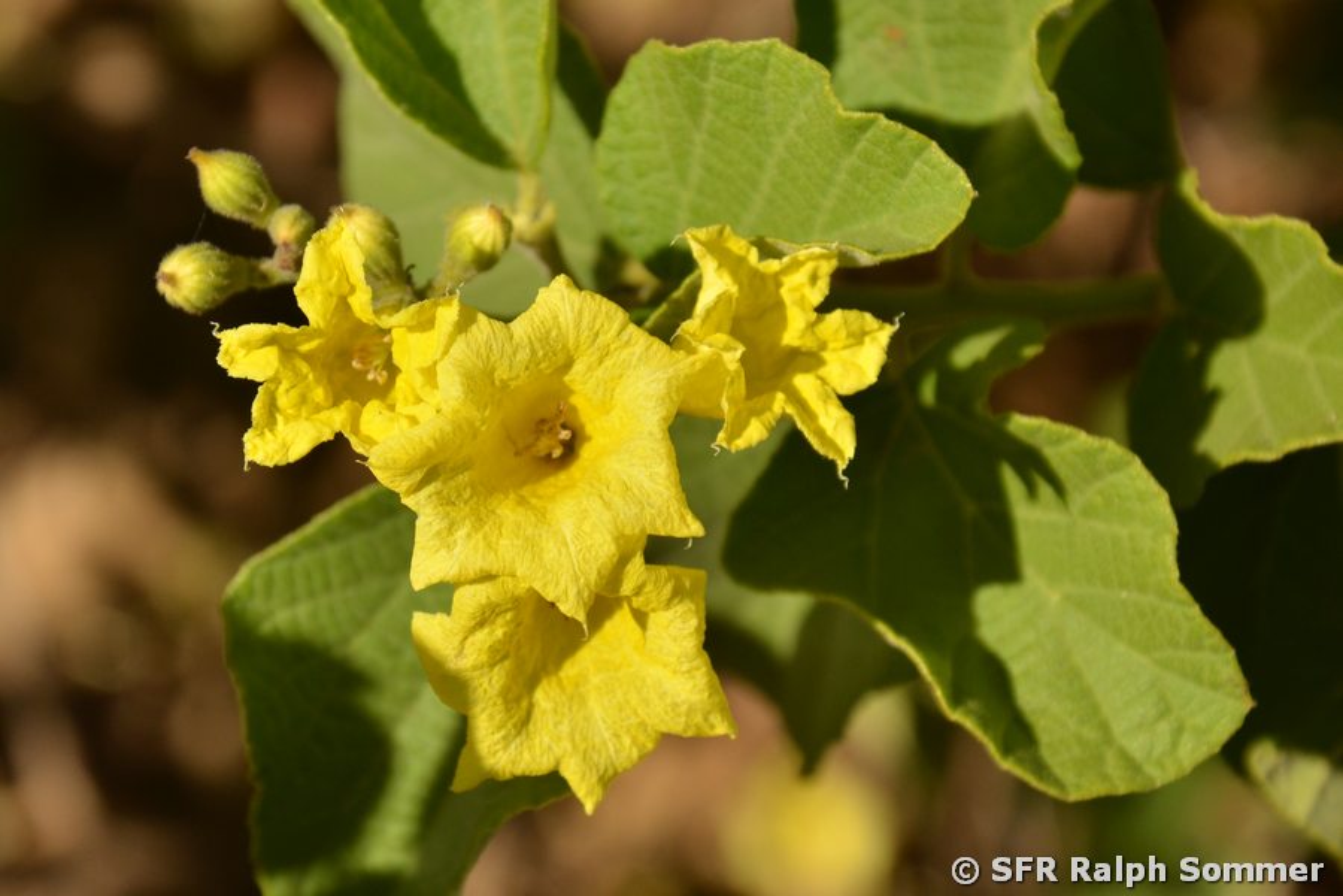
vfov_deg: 8.7
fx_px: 5875
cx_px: 672
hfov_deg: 13.0
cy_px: 448
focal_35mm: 158
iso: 320
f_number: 8
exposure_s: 1/400
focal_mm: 105
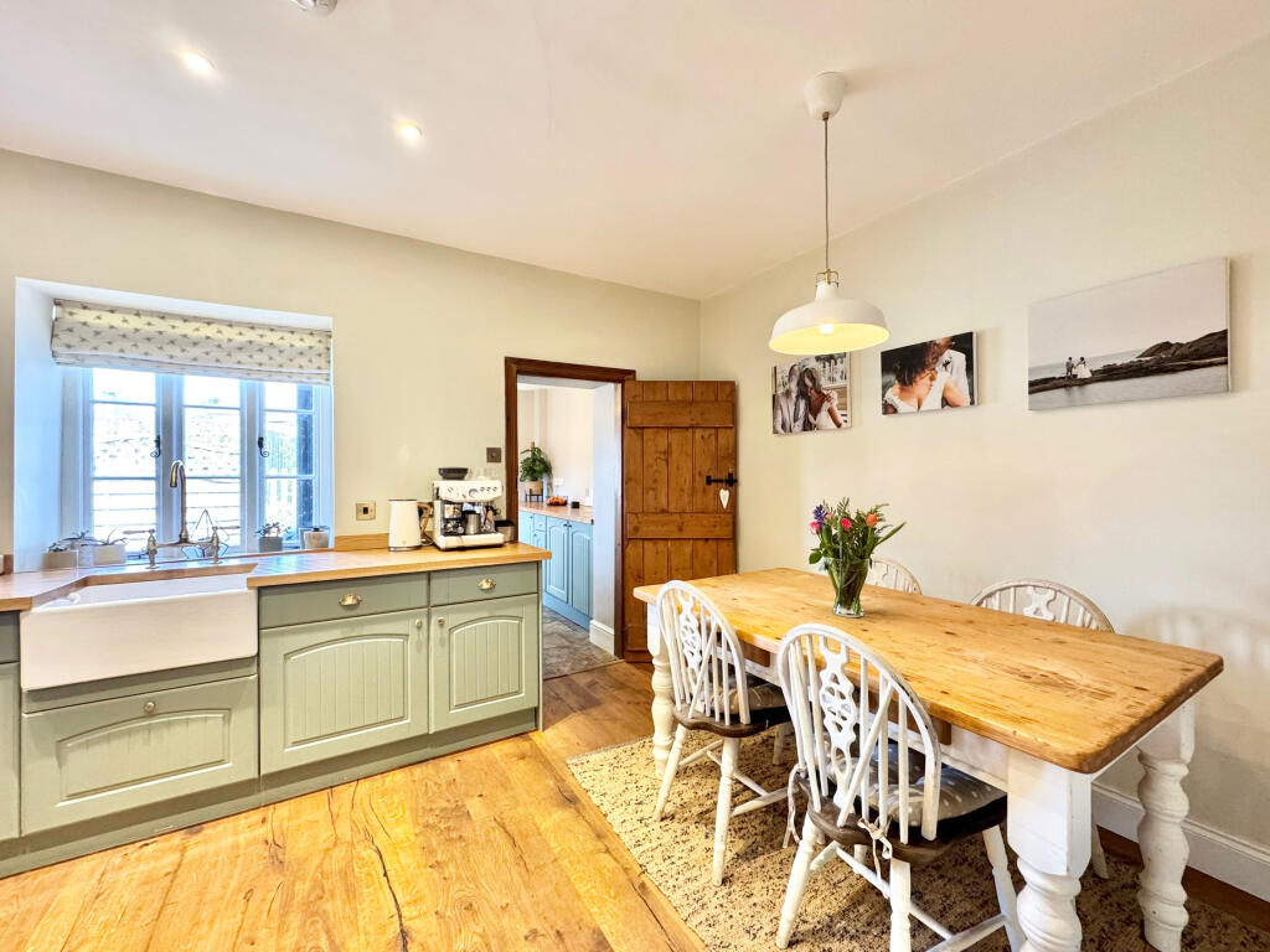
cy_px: 476
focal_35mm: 14
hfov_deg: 102.1
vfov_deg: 85.7
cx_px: 635
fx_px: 514
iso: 250
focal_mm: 2.22
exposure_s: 1/50
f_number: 2.2
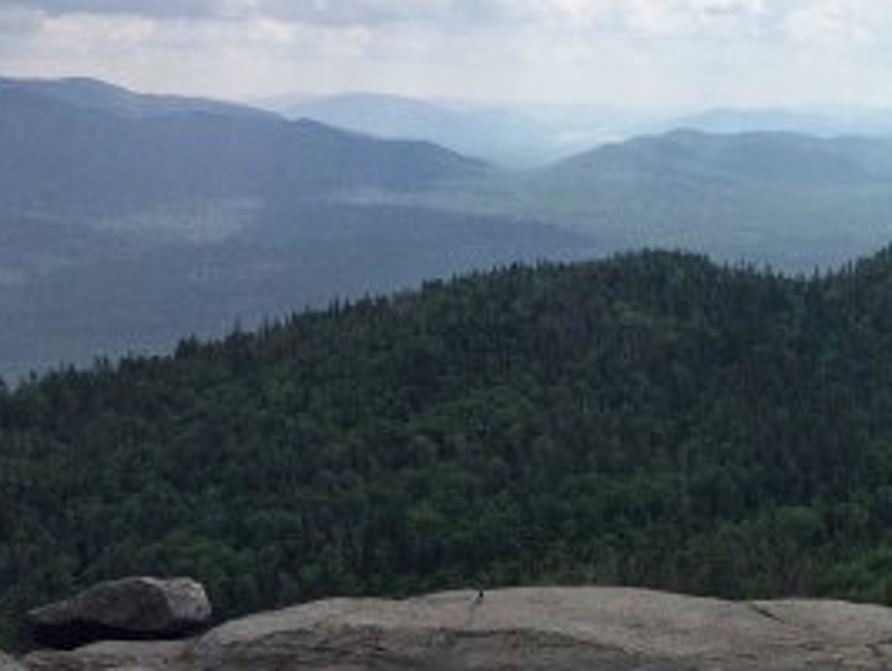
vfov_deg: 21.3
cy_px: 431
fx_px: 1780
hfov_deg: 25.8
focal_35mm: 69
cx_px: 1006
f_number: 2.2
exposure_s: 1/2933
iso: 40
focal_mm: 4.12
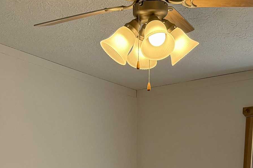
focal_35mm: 85
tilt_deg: -11.2
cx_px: 78
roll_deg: -0.1
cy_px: 302
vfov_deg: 14.2
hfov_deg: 23.8
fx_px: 597
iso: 100
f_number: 1.78
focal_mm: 6.76
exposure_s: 1/339
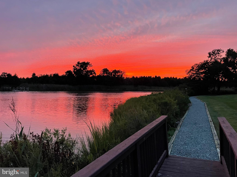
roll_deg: -0.1
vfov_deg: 53.1
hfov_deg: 67.3
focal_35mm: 26
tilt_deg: +0.3
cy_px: 88
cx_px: 118
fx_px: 178
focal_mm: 4.2
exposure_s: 1/60
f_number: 1.6
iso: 400
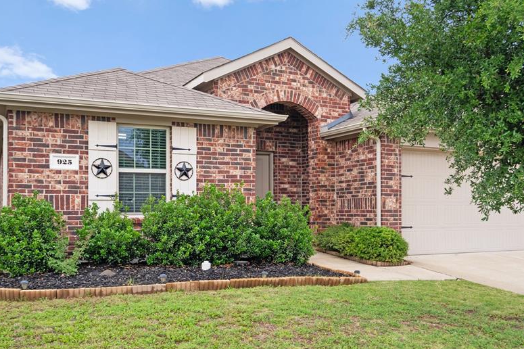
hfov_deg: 51.9
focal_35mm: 37
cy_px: 219
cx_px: 274
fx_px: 538
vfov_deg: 35.7
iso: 800
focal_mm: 28
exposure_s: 1/80
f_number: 7.1
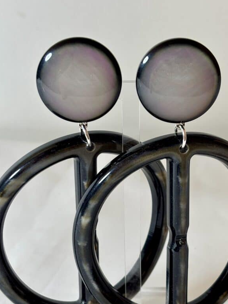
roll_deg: -0.7
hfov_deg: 21.3
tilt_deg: -25.6
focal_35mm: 69
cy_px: 192
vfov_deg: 28.1
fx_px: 606
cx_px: 124
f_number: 1.6
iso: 40
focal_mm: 5.96
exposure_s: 1/100
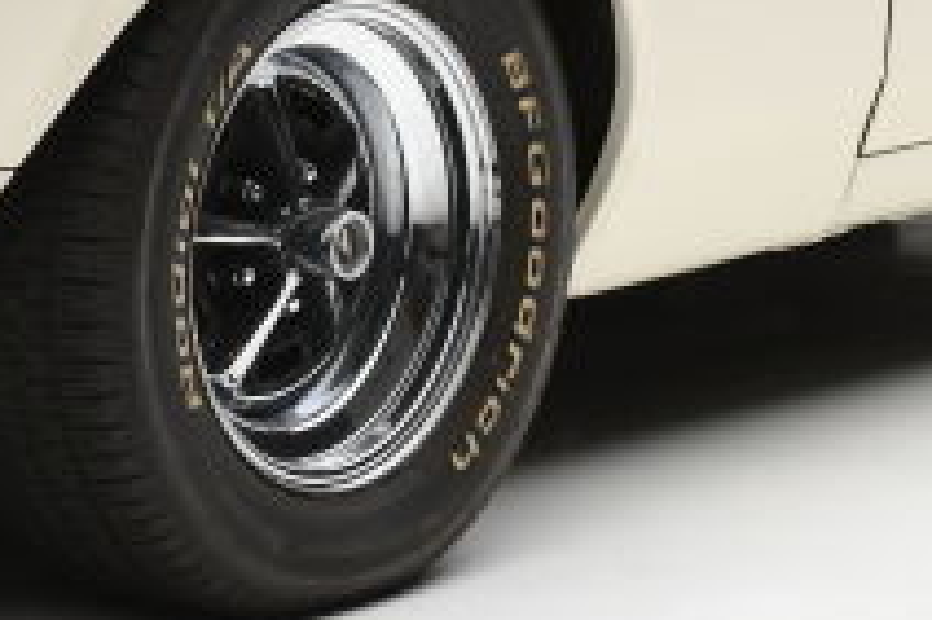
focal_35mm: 242
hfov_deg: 8.5
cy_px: -345
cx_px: 308
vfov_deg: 5.6
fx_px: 6260
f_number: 8
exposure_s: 1/250
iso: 500
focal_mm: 50
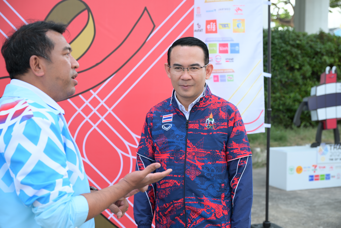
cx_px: 170
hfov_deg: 34.5
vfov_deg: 23.4
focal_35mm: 58
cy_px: 114
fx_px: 549
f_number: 4.5
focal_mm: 58
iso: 100
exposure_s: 1/160
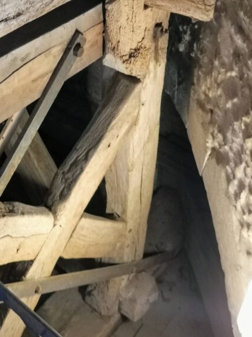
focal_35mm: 49
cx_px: 51
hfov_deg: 29.0
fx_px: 476
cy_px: 122
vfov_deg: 38.6
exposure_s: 1/33.3
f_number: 1.8
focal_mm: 5.58
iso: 400
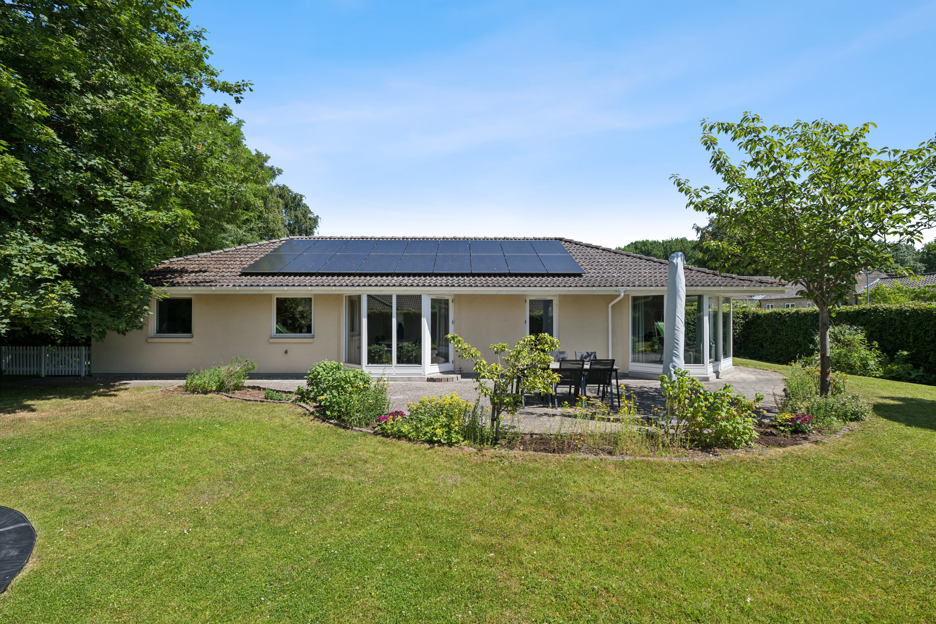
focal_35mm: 16
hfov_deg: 96.7
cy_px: 312
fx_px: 416
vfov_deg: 73.7
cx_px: 468
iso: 125
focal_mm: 16
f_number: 9
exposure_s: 1/250
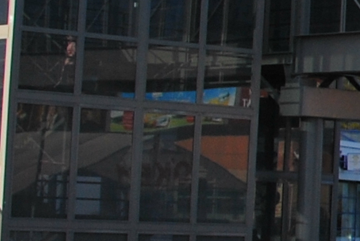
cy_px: 31
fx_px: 1963
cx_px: 830
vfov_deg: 7.0
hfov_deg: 9.5
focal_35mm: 196
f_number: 3.5
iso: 100
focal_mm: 18
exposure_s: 1/800
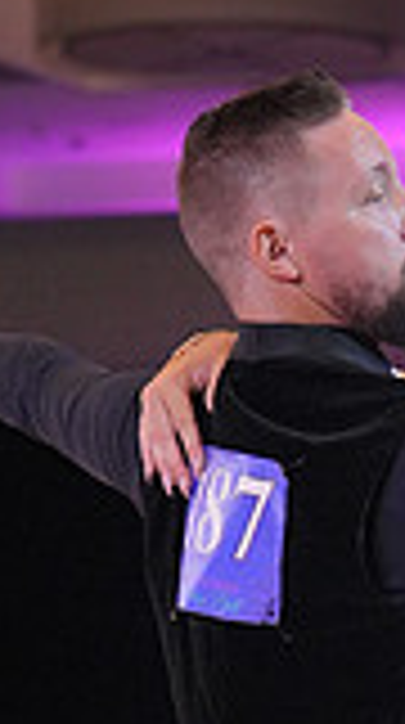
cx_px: 641
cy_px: 926
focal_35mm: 265
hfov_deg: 4.5
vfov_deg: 8.1
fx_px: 5083
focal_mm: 70
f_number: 4
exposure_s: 1/500
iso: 3200
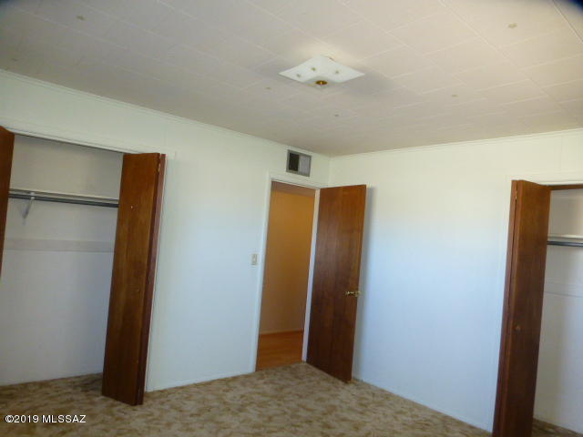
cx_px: 292
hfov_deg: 71.6
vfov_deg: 56.8
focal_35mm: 24
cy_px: 218
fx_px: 404
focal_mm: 4.3
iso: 400
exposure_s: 1/60
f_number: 3.3
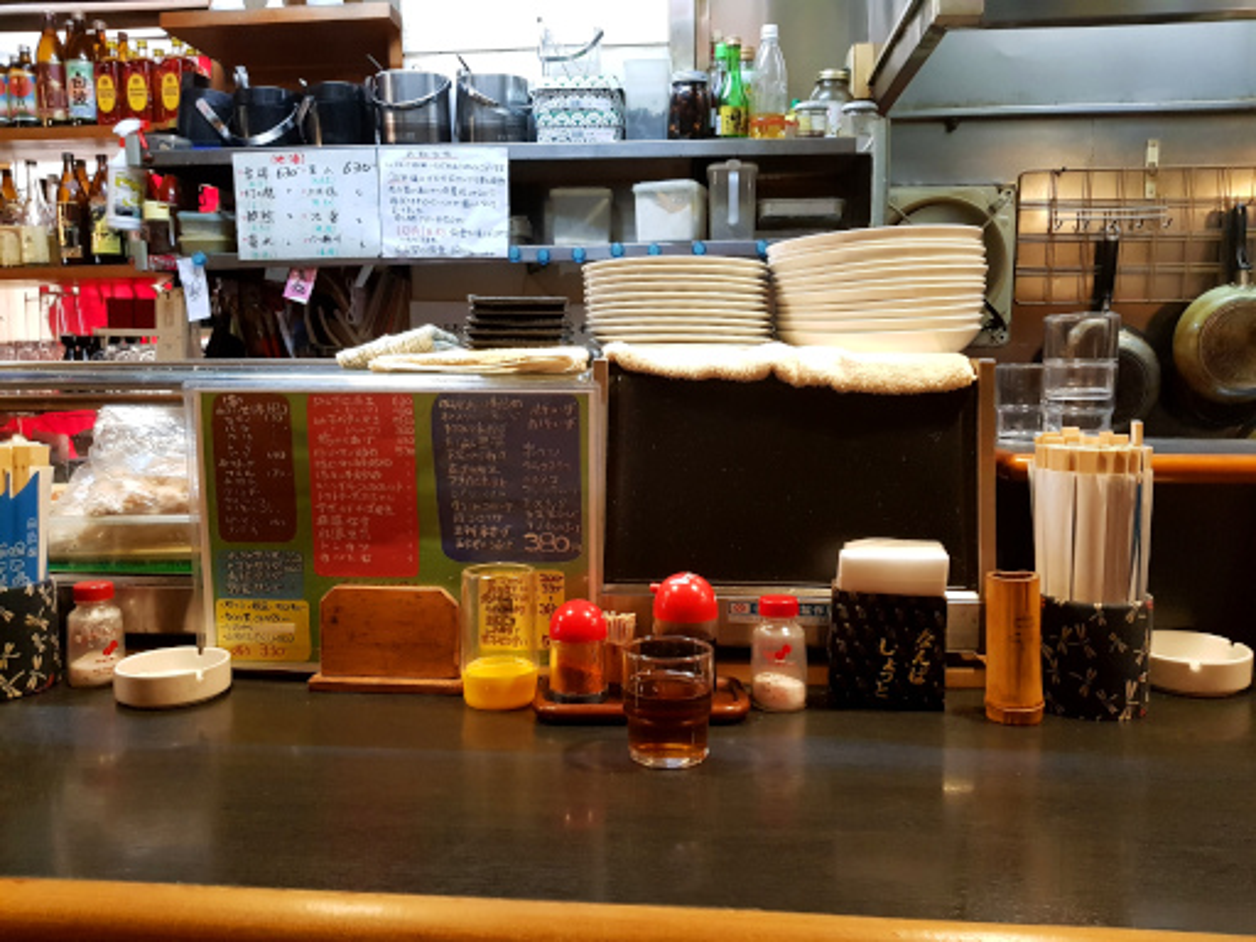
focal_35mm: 26
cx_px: 628
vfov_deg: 53.1
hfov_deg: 67.3
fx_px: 943
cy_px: 471
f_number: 1.7
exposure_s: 1/60
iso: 640
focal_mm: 4.2
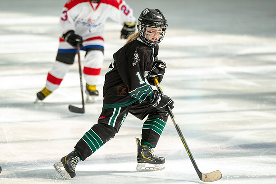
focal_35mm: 383
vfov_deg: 3.6
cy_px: 84
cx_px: 100
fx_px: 2938
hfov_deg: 5.4
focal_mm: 300
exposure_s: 1/2500
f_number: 3.5
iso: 1600
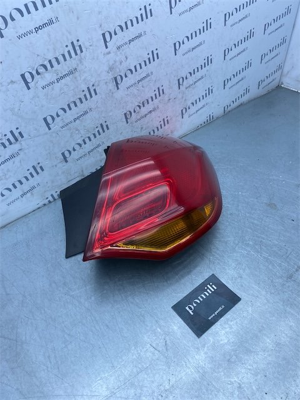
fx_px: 300
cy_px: 200
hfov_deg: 53.1
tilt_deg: -42.6
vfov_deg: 67.3
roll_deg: +2.1
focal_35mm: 26
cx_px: 150
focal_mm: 4.25
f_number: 1.8
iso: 32
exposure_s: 1/957
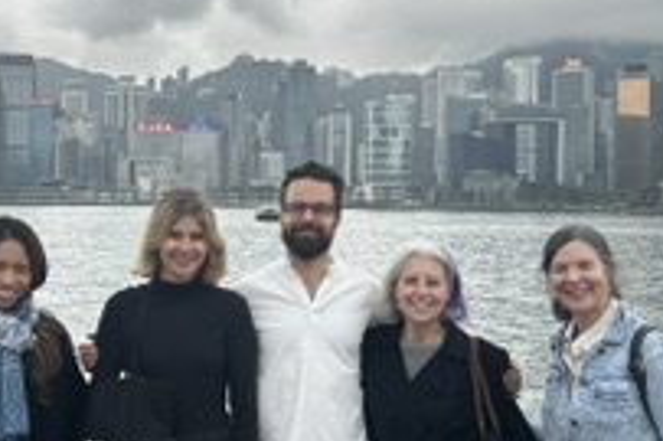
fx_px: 1086
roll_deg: -1.1
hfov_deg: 33.4
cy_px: 199
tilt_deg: +0.8
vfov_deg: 22.9
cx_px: 176
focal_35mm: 59
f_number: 1.78
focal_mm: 6.86
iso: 80
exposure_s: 1/2203
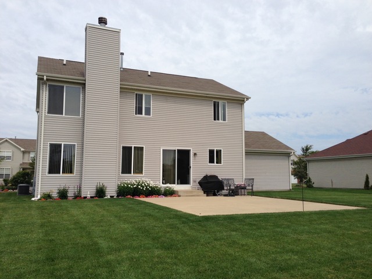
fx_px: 355
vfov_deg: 42.9
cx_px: 186
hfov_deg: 55.4
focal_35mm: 33
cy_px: 140
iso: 50
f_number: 2.4
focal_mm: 4.12
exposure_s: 1/2358
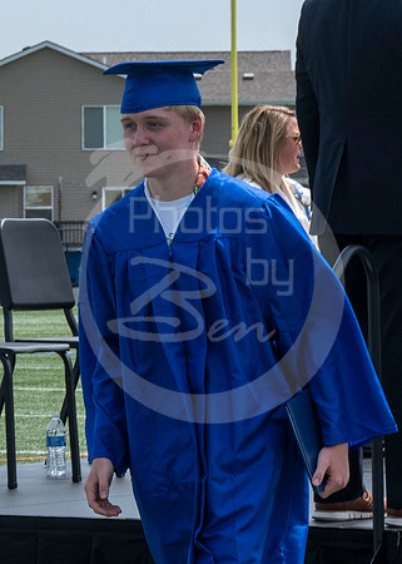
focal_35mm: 264
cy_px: 233
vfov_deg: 7.6
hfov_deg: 5.4
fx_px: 4219
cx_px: -26
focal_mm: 77
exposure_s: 1/250
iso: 200
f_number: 13
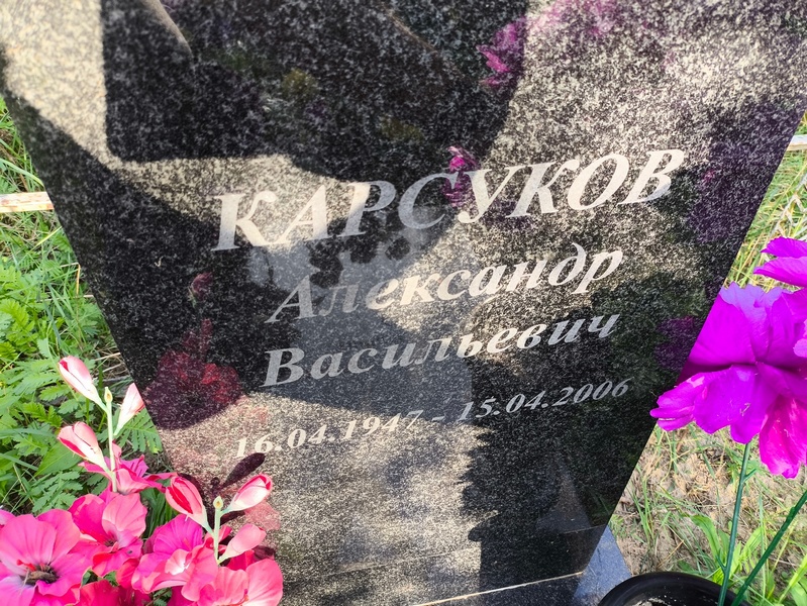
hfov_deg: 69.4
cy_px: 303
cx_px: 404
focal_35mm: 25
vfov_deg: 54.9
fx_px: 583
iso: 50
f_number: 1.7
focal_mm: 4.71
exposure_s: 1/109
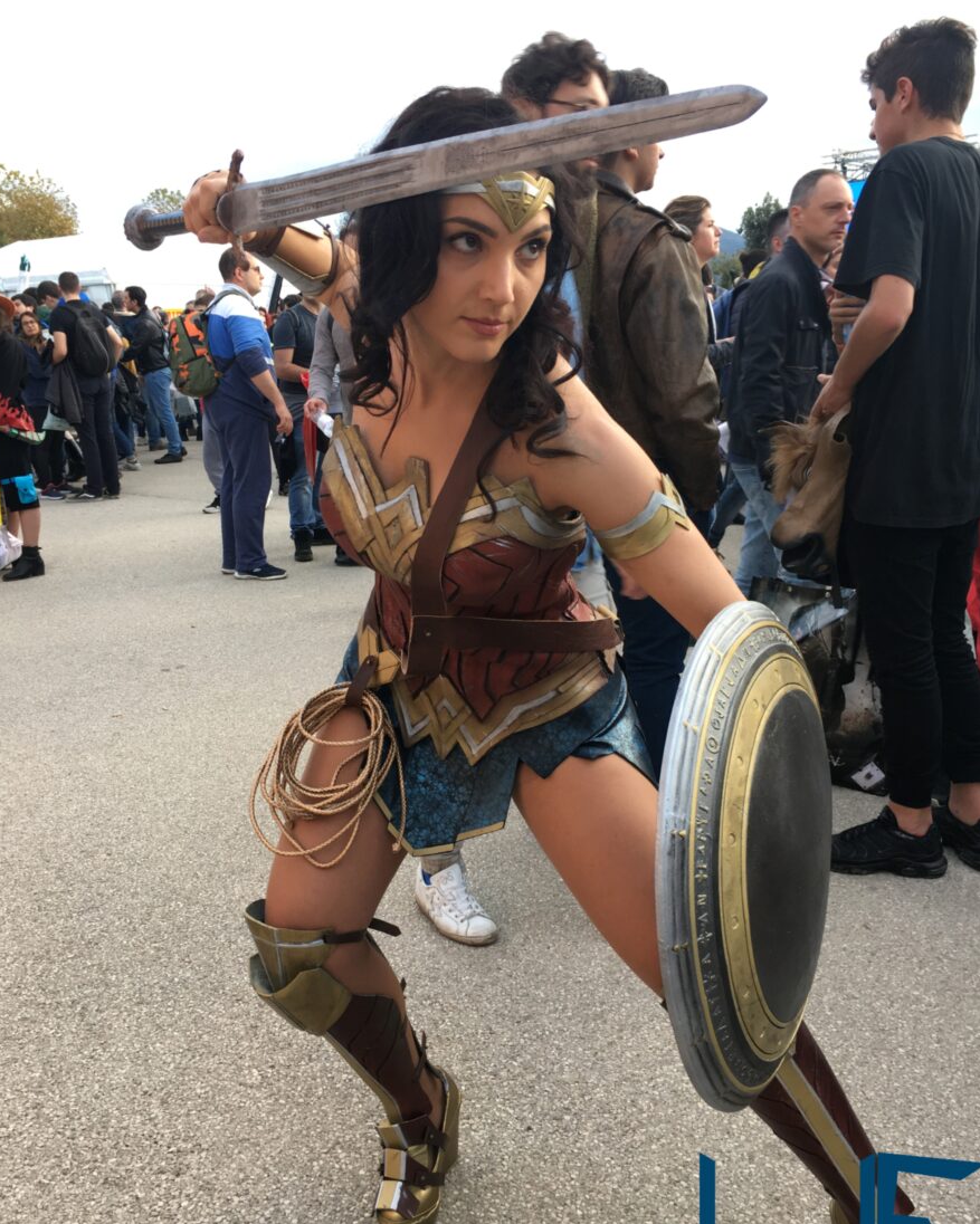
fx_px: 1124
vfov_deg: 57.1
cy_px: 663
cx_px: 485
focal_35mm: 31
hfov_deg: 47.1
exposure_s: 1/100
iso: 32
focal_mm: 4.15
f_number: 2.2
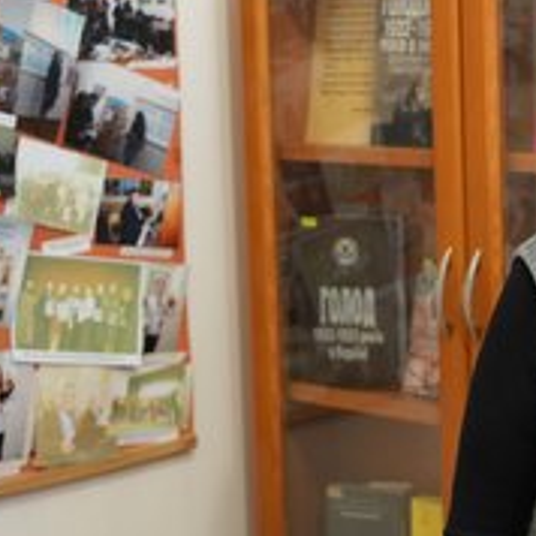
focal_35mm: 90
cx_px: 557
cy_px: 224
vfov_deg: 19.3
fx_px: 1577
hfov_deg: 18.7
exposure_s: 1/50
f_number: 4
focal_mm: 47
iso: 4000
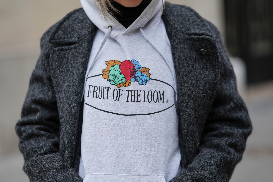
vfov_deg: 16.1
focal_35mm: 85
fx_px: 644
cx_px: 136
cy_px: 91
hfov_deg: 23.9
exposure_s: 1/1000
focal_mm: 85
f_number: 1.4
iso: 125
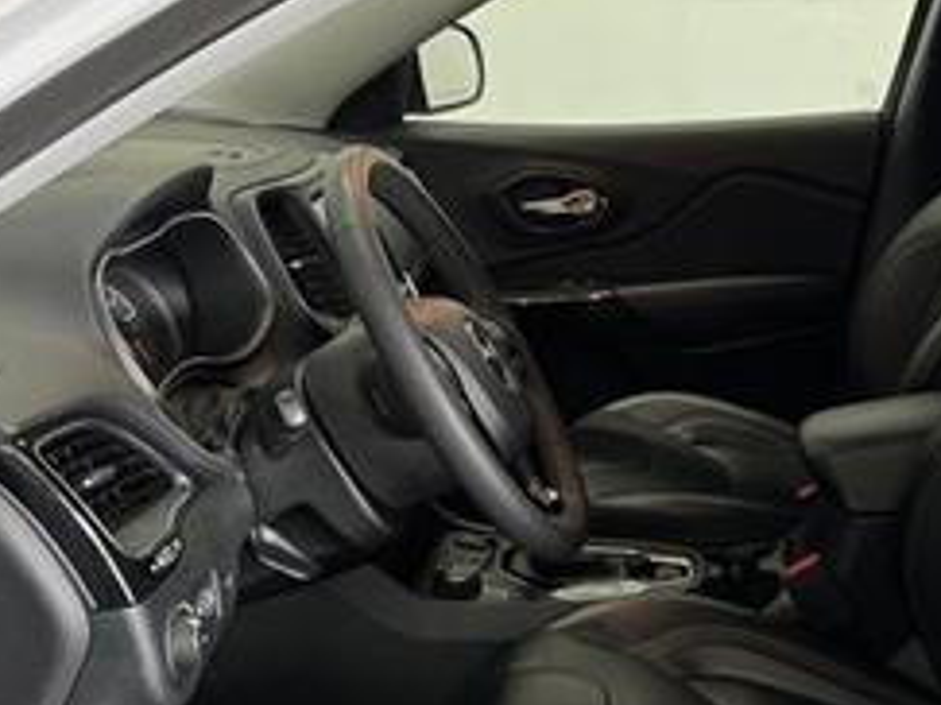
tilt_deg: -18.8
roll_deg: +0.1
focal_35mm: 54
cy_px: 465
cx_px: 759
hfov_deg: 34.4
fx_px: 1467
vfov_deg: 26.9
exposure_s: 1/120
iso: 125
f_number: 1.5
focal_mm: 5.7
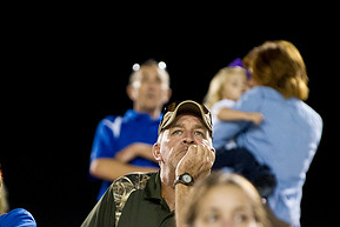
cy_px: 186
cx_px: 179
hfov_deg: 5.1
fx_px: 3789
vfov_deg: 3.4
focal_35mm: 401
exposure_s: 1/160
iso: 3200
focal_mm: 200
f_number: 2.8
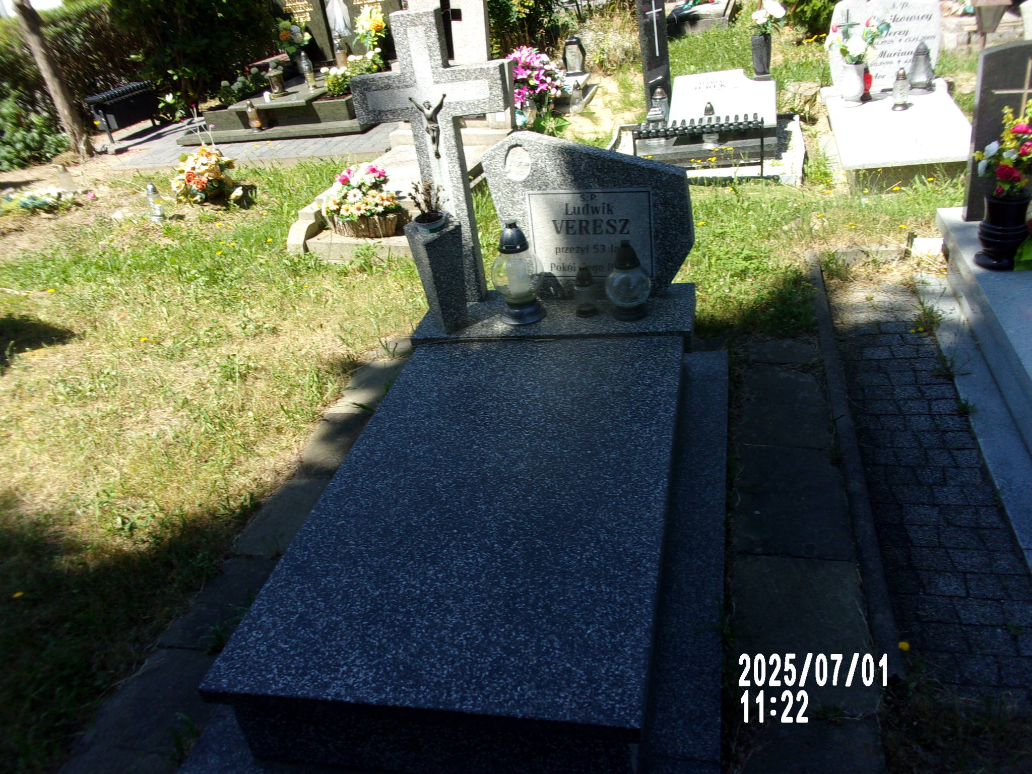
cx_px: 516
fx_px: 835
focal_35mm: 28
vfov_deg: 49.7
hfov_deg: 63.4
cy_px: 387
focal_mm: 5.1
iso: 80
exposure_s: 1/38
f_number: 10.8
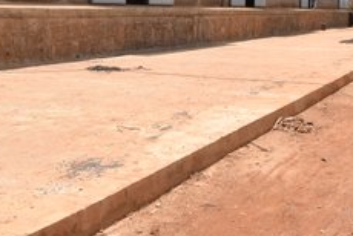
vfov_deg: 22.8
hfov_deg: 35.1
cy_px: -28
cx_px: 244
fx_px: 550
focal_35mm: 56
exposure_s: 1/2000
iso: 640
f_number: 8
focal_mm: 10
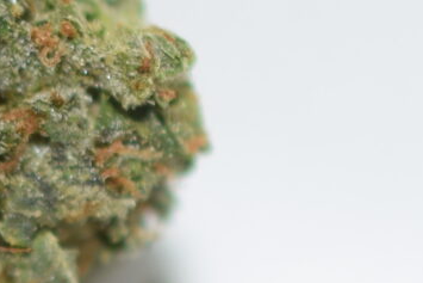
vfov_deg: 3.2
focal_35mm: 433
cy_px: 570
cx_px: -179
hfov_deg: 4.7
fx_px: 5090
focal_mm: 40
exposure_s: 1/60
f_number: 3.2
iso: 100
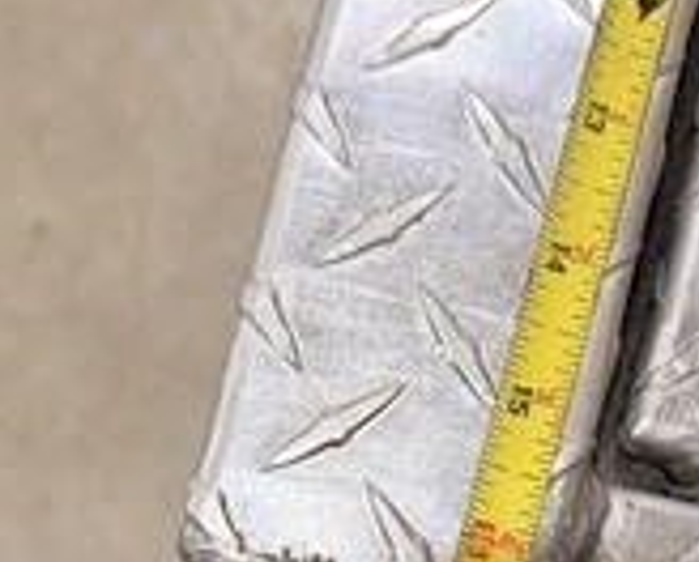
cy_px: 596
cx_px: 494
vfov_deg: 25.1
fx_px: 1182
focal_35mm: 57
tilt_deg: -84.2
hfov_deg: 32.5
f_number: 1.78
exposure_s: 1/60
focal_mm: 6.76
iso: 320
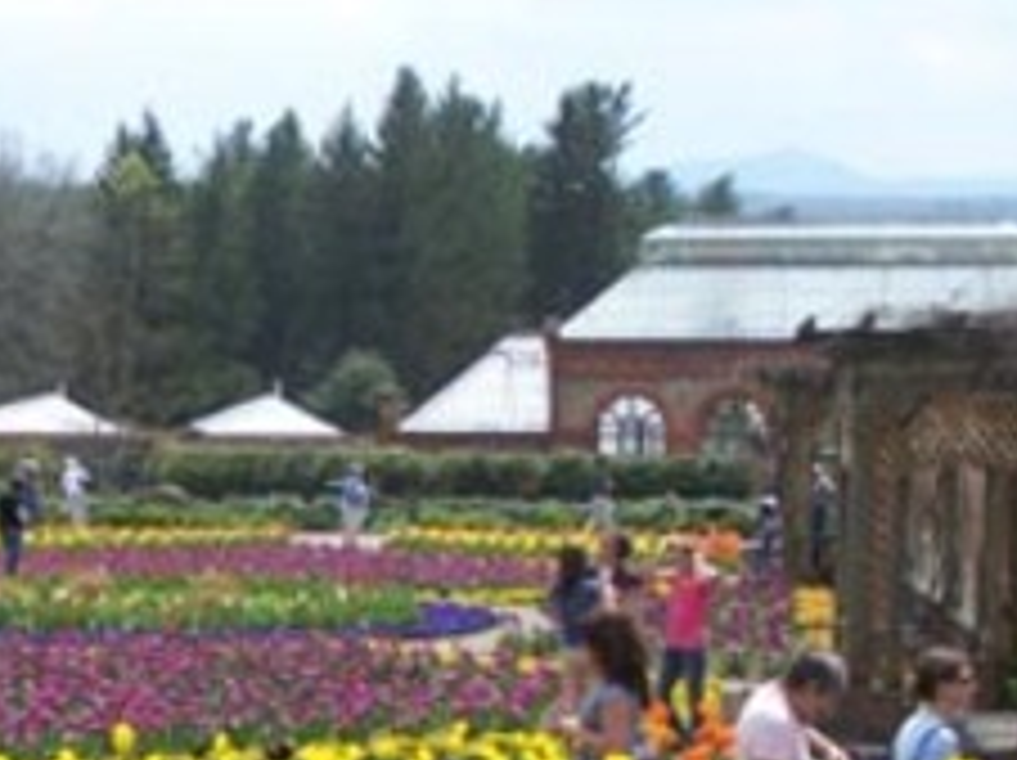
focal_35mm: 115
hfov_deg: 16.9
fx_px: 3375
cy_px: 630
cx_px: 72
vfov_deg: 12.8
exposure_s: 1/1000
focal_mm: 9.8
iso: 80
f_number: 3.1
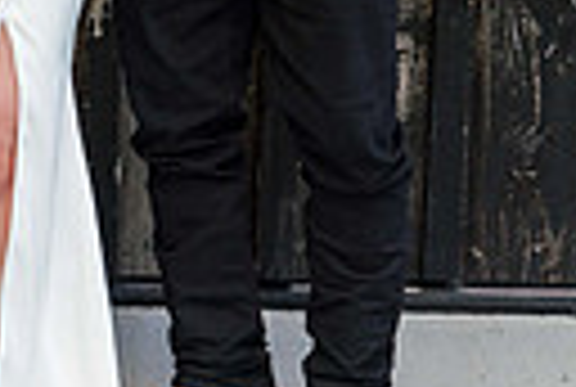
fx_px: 3512
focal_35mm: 219
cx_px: -63
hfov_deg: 9.3
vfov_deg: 6.2
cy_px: -160
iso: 400
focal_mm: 48
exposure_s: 1/320
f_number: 4.5
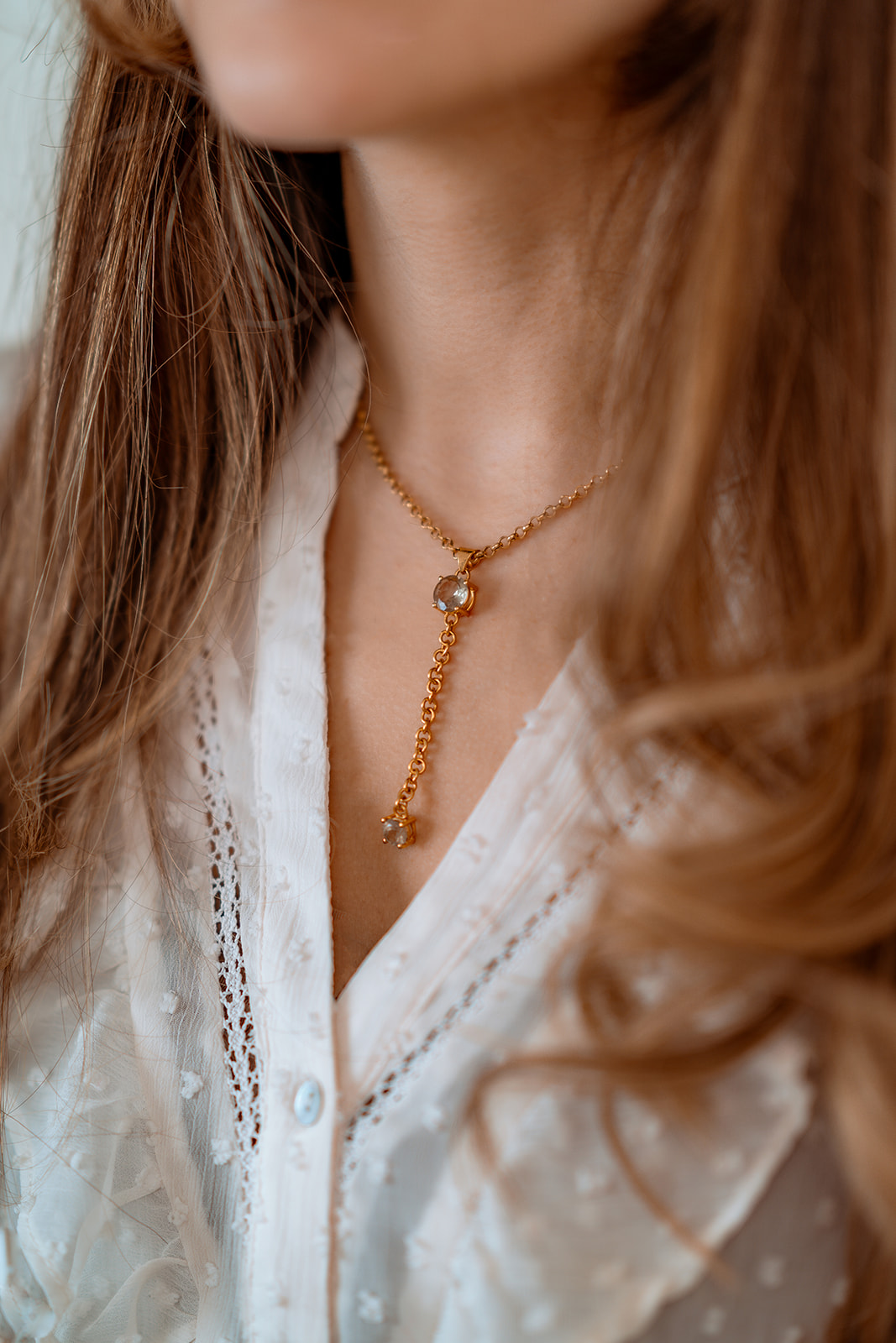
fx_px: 3172
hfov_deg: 16.1
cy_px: 672
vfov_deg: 23.9
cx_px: 448
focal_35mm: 85
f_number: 1.4
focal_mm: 85
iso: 100
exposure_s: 1/250
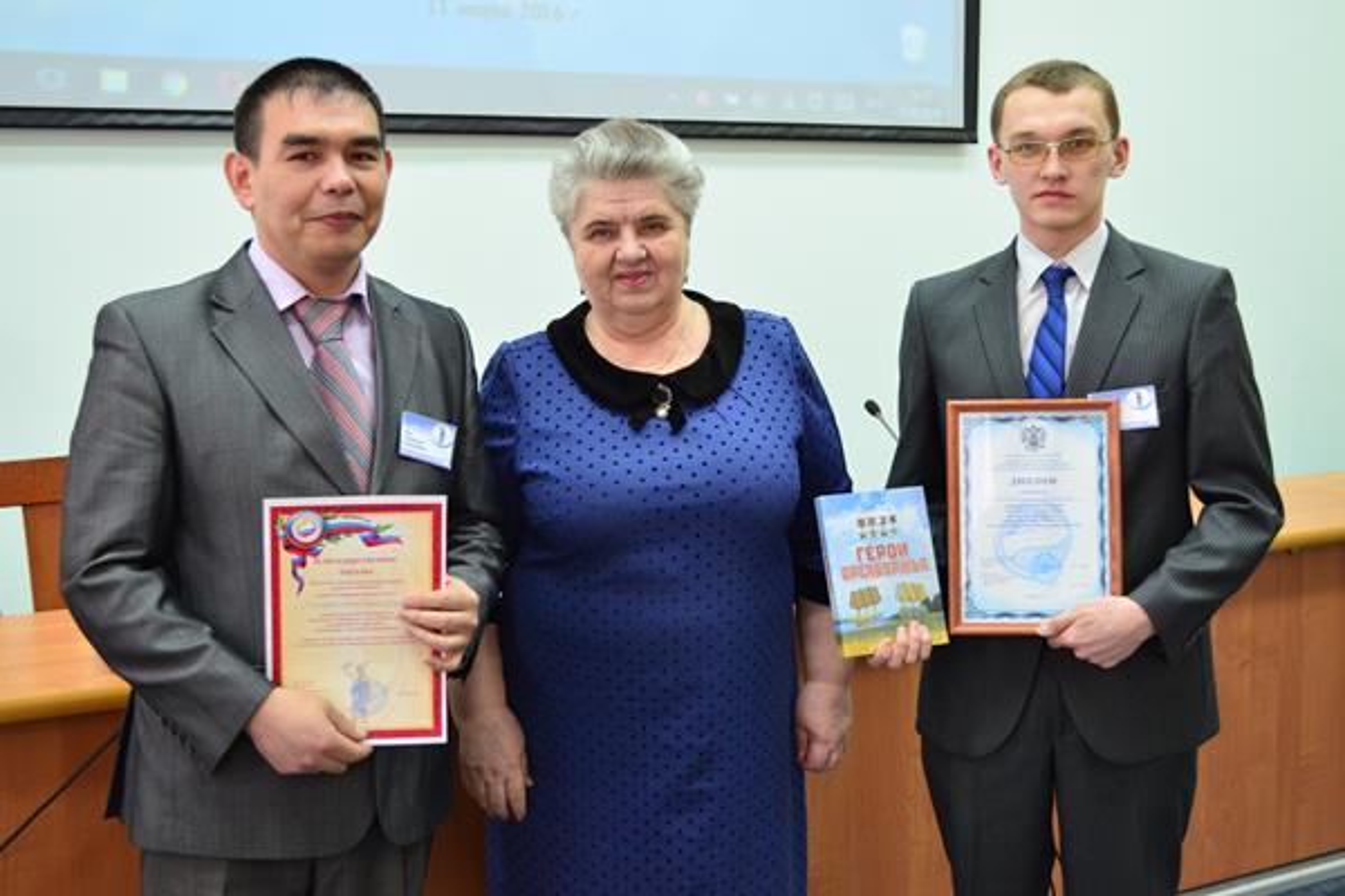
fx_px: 1793
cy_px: 448
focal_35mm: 48
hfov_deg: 41.1
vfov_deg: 28.1
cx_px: 672
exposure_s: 1/50
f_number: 4.8
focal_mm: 32
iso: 1100
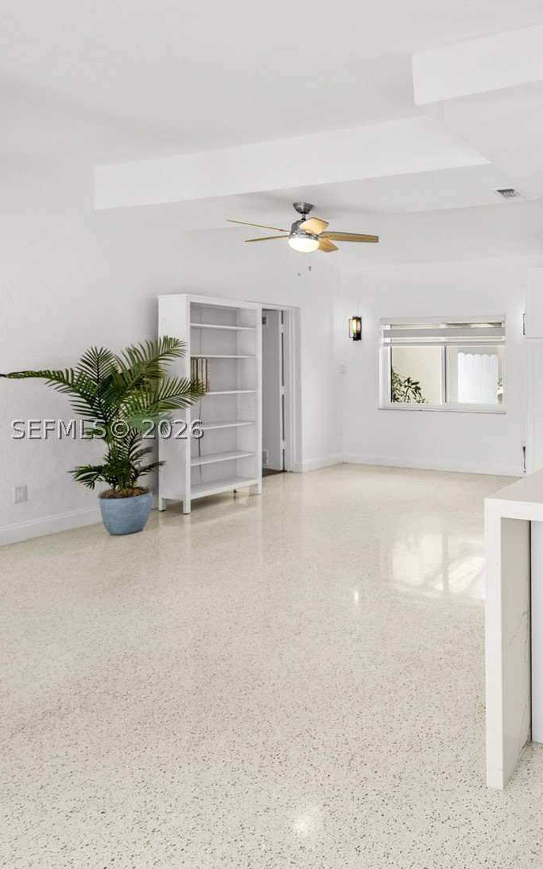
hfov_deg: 47.8
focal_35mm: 22
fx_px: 521
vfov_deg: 79.7
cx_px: 513
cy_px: 428
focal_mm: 14
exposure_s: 1/15
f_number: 8
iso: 400
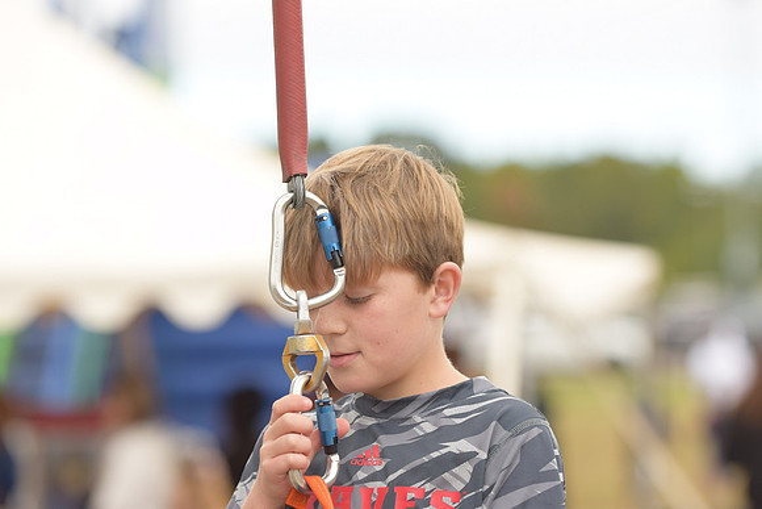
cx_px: 381
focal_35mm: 174
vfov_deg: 7.9
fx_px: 3684
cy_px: 254
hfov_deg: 11.8
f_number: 2.8
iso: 200
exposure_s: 1/1000
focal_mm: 116
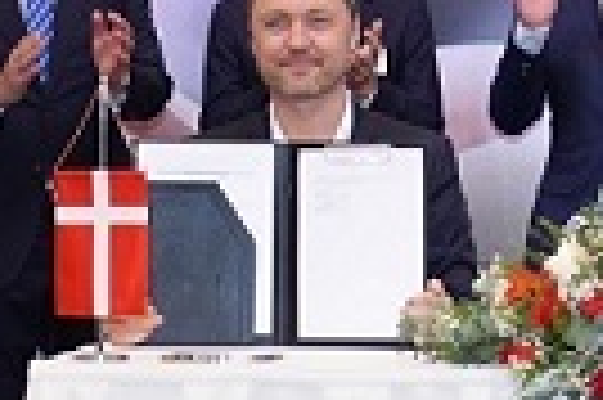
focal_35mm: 188
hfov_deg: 10.8
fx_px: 3145
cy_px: 63
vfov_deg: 7.3
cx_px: 662
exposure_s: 1/160
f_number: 2.8
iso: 1250
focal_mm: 42
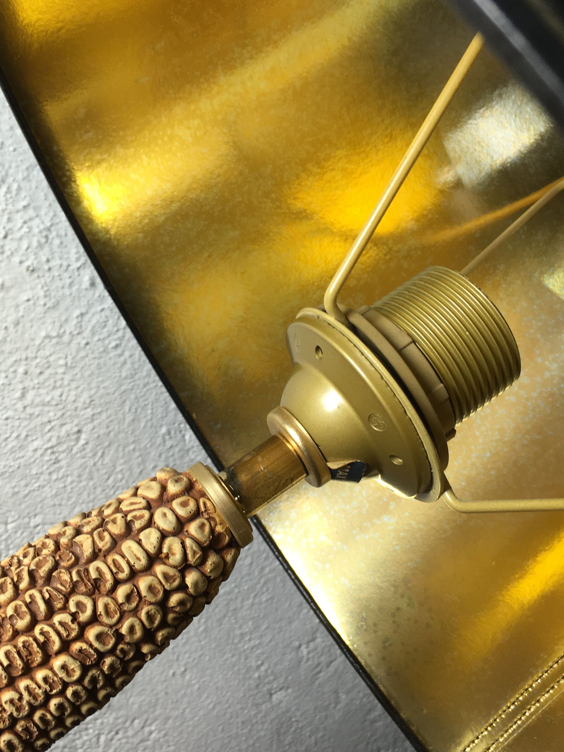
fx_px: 912
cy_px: 379
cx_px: 265
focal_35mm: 42
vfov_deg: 44.8
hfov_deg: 34.3
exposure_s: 1/50
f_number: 2.2
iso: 32
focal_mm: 4.15
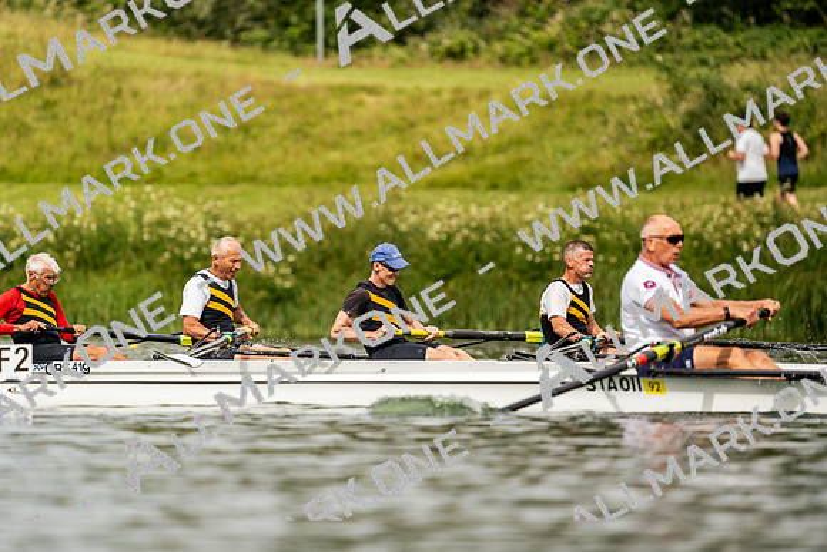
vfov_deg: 2.5
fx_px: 12568
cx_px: 414
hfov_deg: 3.8
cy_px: 276
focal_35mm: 547
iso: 250
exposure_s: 1/2000
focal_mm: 547
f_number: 6.3
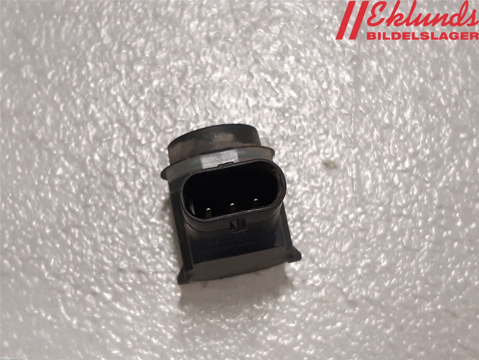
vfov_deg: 53.1
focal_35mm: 26
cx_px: 240
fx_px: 360
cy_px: 180
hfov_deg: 67.3
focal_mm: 3.93
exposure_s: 1/50
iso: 200
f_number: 1.7
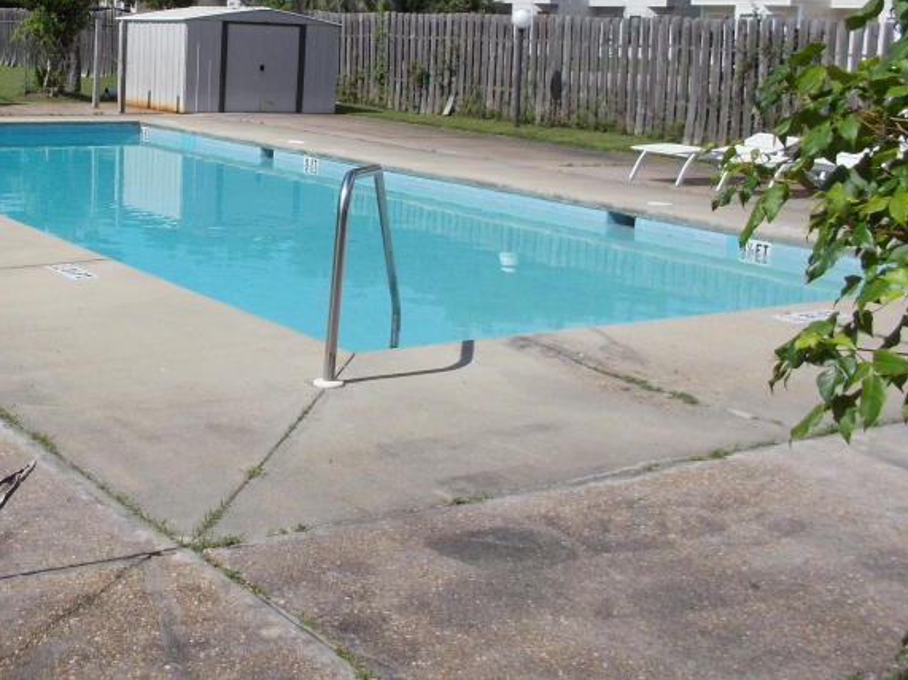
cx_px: 202
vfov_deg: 27.8
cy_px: 213
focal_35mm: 52
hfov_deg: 35.8
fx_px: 1364
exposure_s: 1/1000
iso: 80
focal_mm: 4.1
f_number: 3.3
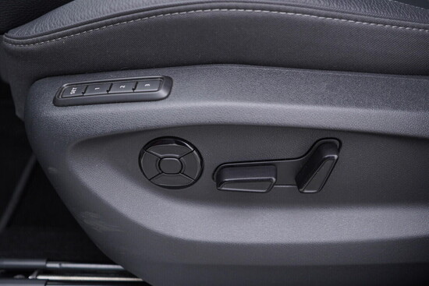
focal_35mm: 36
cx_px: 214
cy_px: 143
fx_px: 429
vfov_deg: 36.9
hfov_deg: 53.1
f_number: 2.8
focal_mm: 24
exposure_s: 1/40
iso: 160
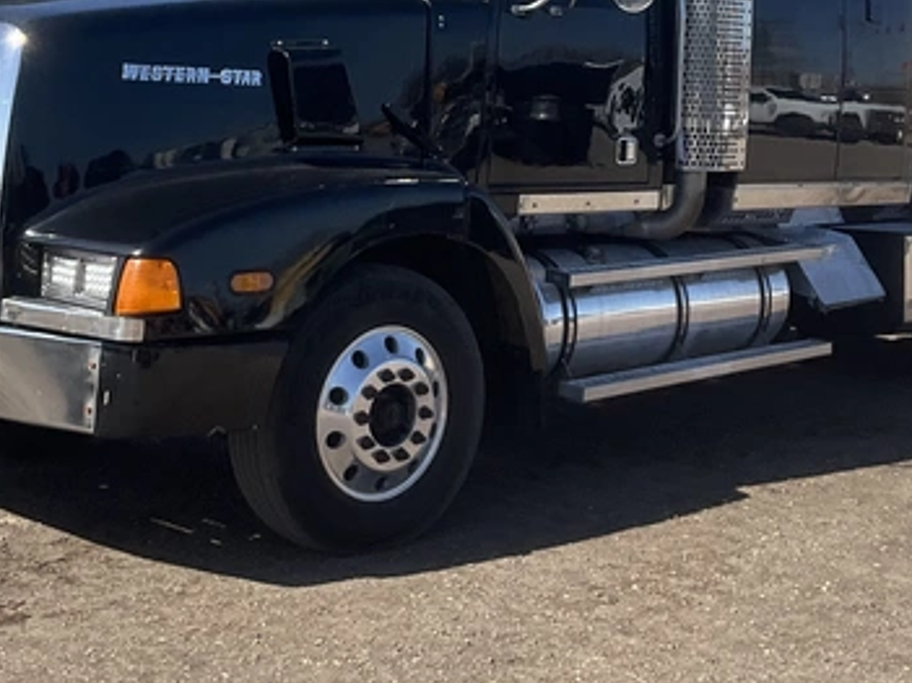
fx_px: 1633
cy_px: 87
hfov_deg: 31.2
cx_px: 460
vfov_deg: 23.1
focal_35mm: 62
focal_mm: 3
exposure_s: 1/1377
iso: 25
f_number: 1.8
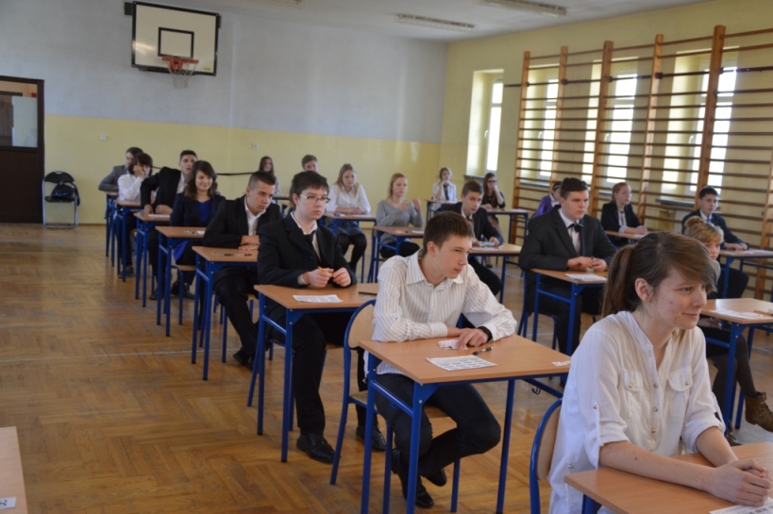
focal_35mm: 38
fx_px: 805
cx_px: 386
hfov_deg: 51.3
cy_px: 257
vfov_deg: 35.4
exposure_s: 1/50
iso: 400
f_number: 4
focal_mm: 25
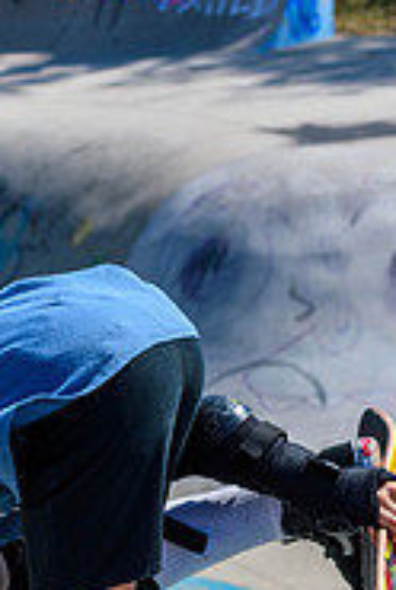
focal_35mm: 273
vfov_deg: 7.5
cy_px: 628
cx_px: 19
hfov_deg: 5.0
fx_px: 4487
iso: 200
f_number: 8
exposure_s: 1/1000
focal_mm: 75
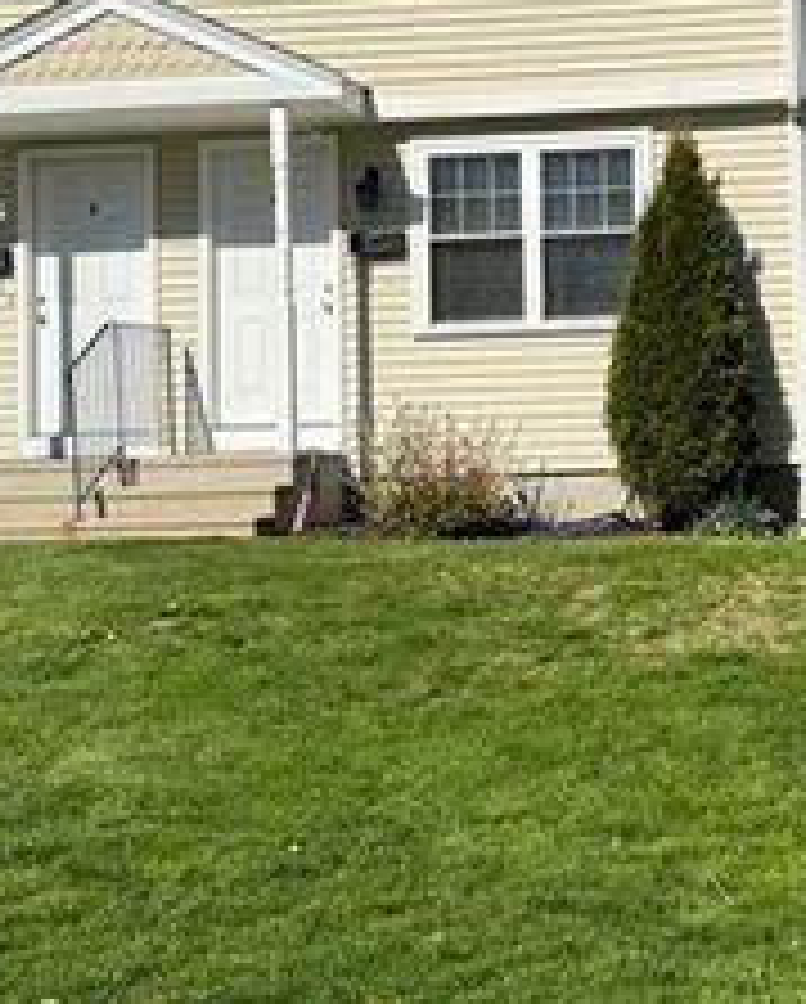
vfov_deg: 27.0
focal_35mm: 70
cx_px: 928
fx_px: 2083
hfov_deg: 20.7
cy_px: 389
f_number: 1.78
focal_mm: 6.76
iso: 80
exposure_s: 1/4310
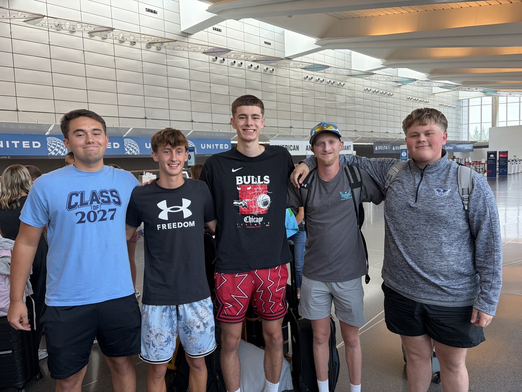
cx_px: 261
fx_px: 392
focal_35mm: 26
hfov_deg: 67.3
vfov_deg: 53.1
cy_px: 196
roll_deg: +2.9
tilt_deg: -3.7
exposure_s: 1/132
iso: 64
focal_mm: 5.96
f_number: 1.6
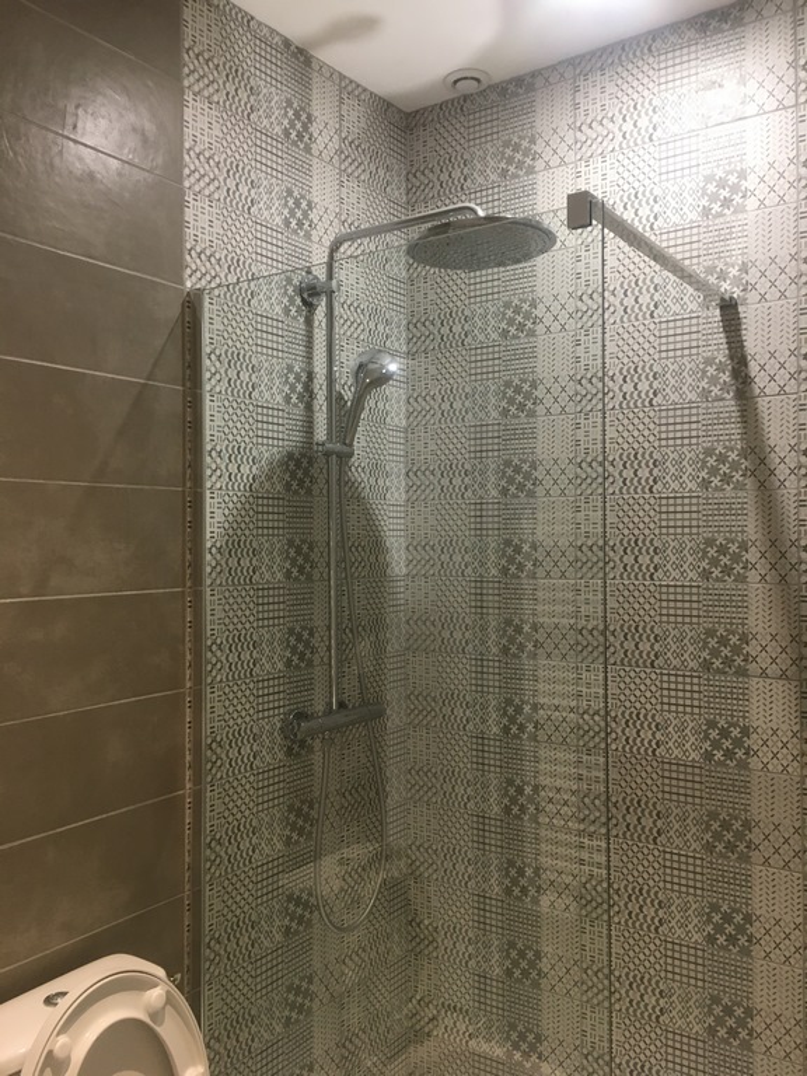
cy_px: 538
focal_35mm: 29
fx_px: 901
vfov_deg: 61.7
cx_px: 404
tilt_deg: -0.9
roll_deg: -1.2
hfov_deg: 48.2
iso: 125
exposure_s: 1/33
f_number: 2.2
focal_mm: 4.15
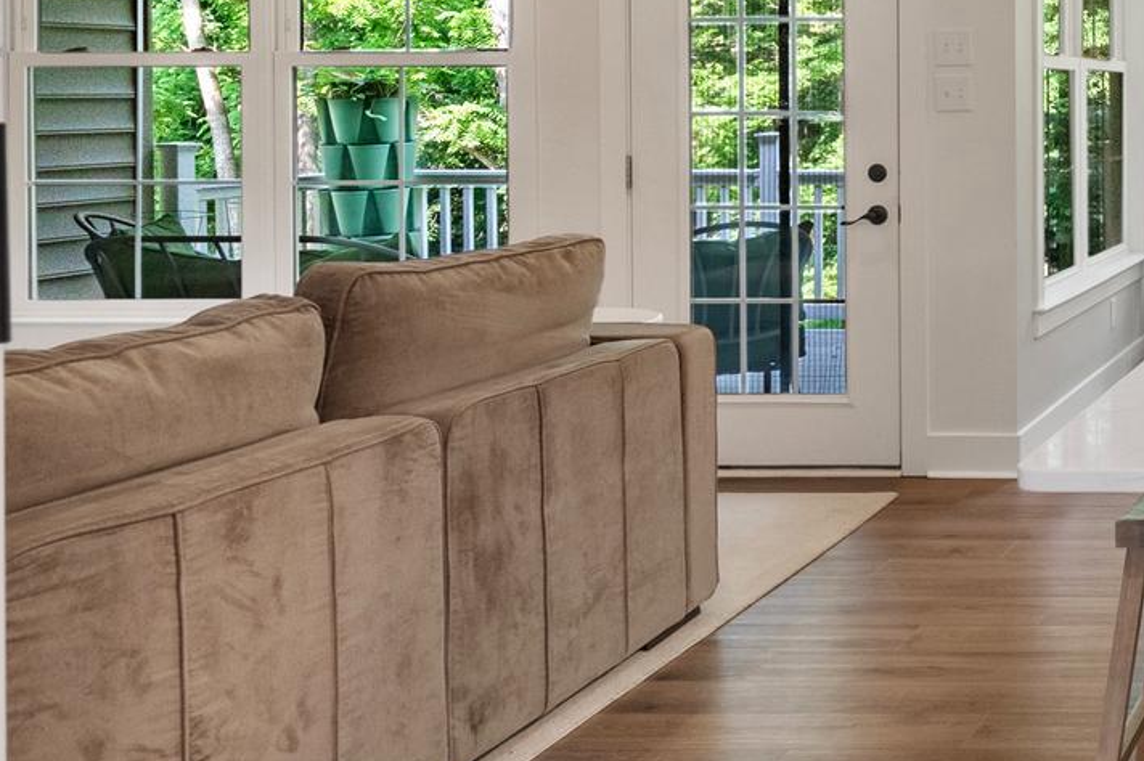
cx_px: 1480
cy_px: 101
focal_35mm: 46
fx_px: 1461
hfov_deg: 32.4
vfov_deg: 28.3
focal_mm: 16
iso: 1250
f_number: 8
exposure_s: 1/640
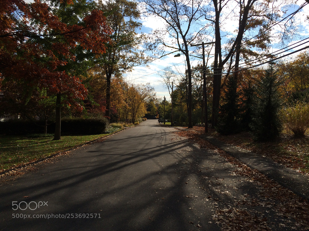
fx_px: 268
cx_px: 154
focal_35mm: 30
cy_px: 116
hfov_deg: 60.0
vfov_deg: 46.8
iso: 32
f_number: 2.2
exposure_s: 1/2933
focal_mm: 4.12
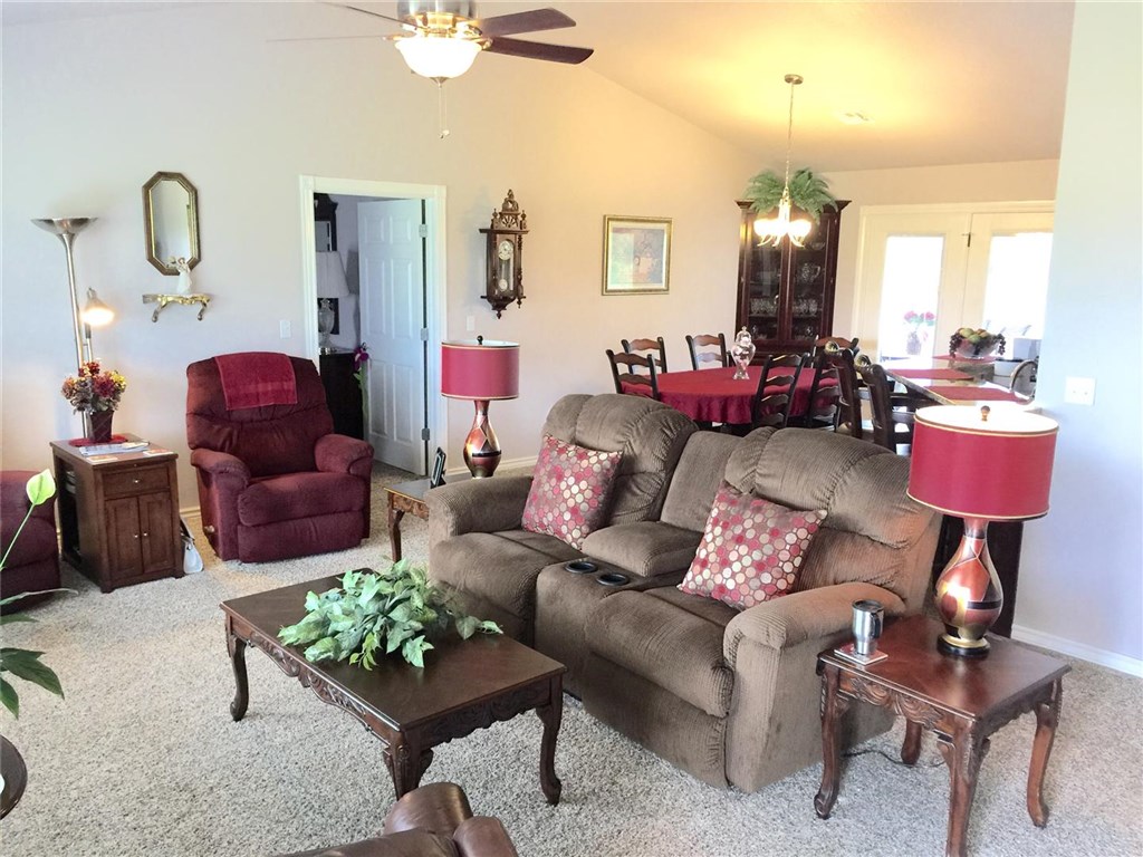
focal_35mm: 29
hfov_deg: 61.7
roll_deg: -1.9
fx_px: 958
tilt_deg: -12.5
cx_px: 572
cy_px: 428
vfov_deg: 48.2
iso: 80
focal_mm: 4.15
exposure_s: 1/15
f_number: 2.2
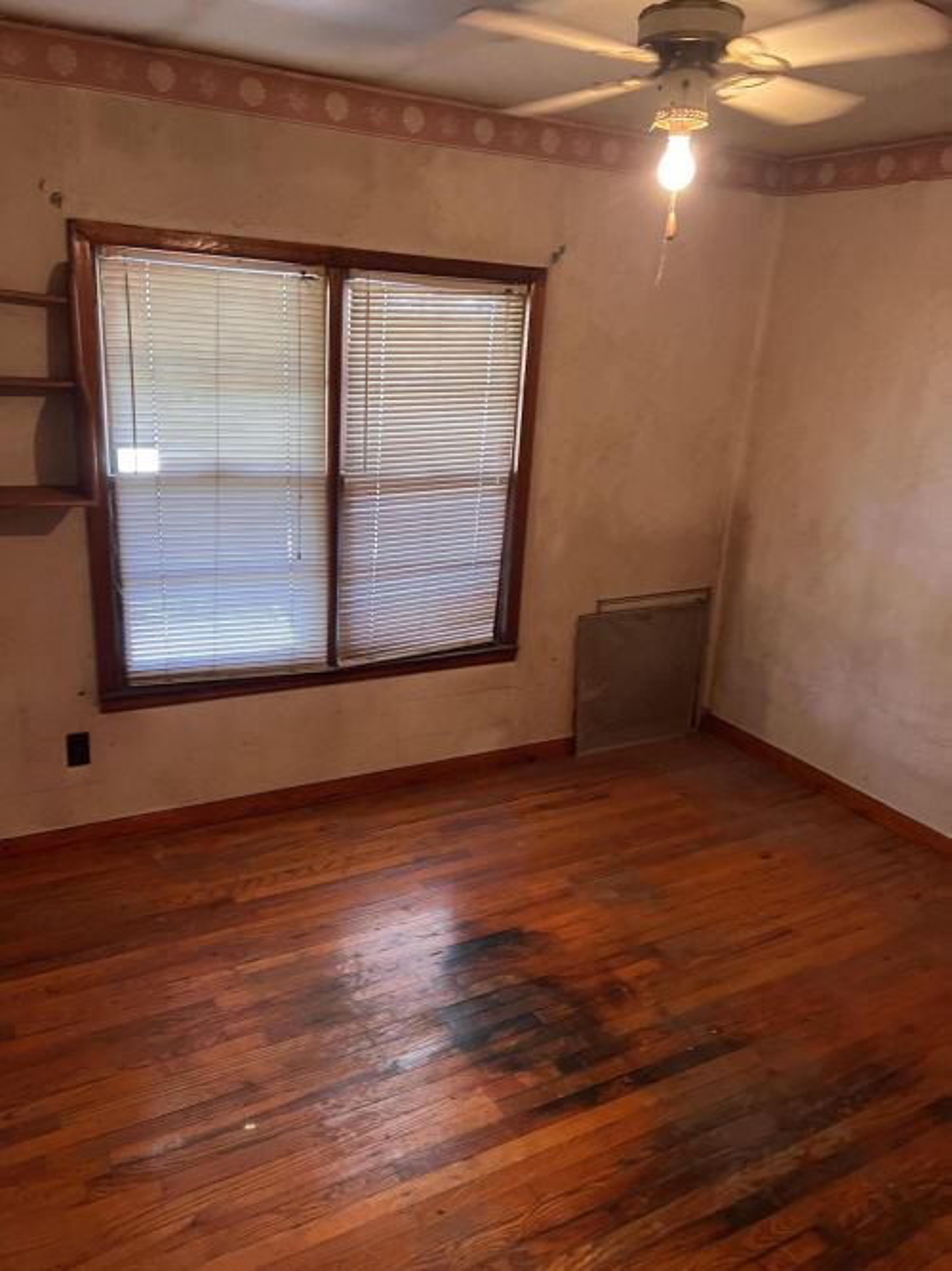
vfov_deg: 67.3
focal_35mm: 26
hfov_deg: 53.0
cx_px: 476
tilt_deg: -17.3
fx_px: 954
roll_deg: -2.9
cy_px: 636
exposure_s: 1/60
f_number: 1.5
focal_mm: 5.7
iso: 400
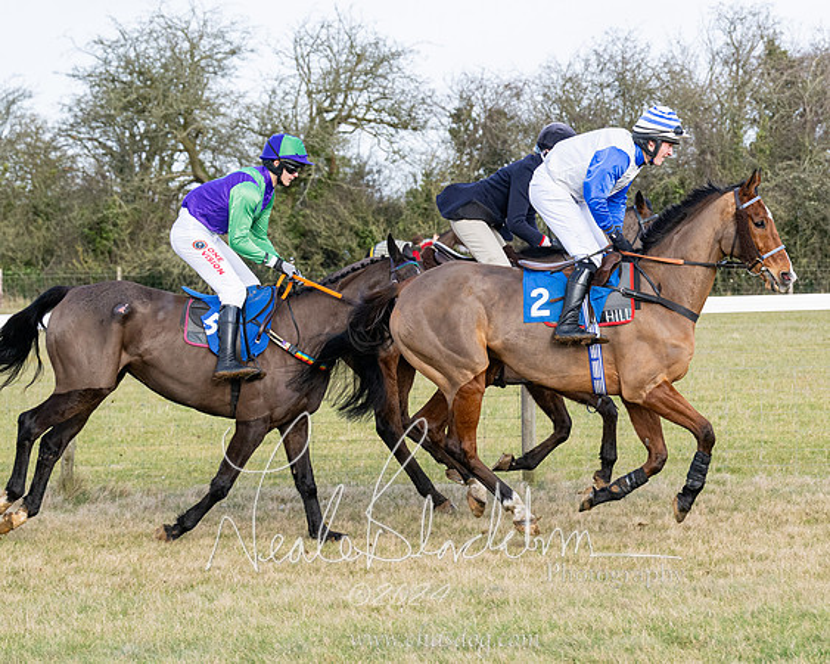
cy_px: 401
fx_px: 4169
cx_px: 611
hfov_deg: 11.3
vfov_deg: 9.1
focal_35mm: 170
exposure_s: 1/1000
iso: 400
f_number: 5
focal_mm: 81
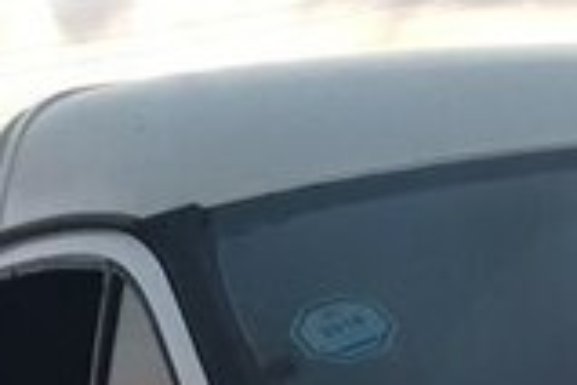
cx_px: 152
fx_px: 2003
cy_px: 772
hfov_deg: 16.3
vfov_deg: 10.1
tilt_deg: -9.7
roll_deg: +5.3
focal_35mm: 125
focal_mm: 4.15
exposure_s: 1/33
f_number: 2.2
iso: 40
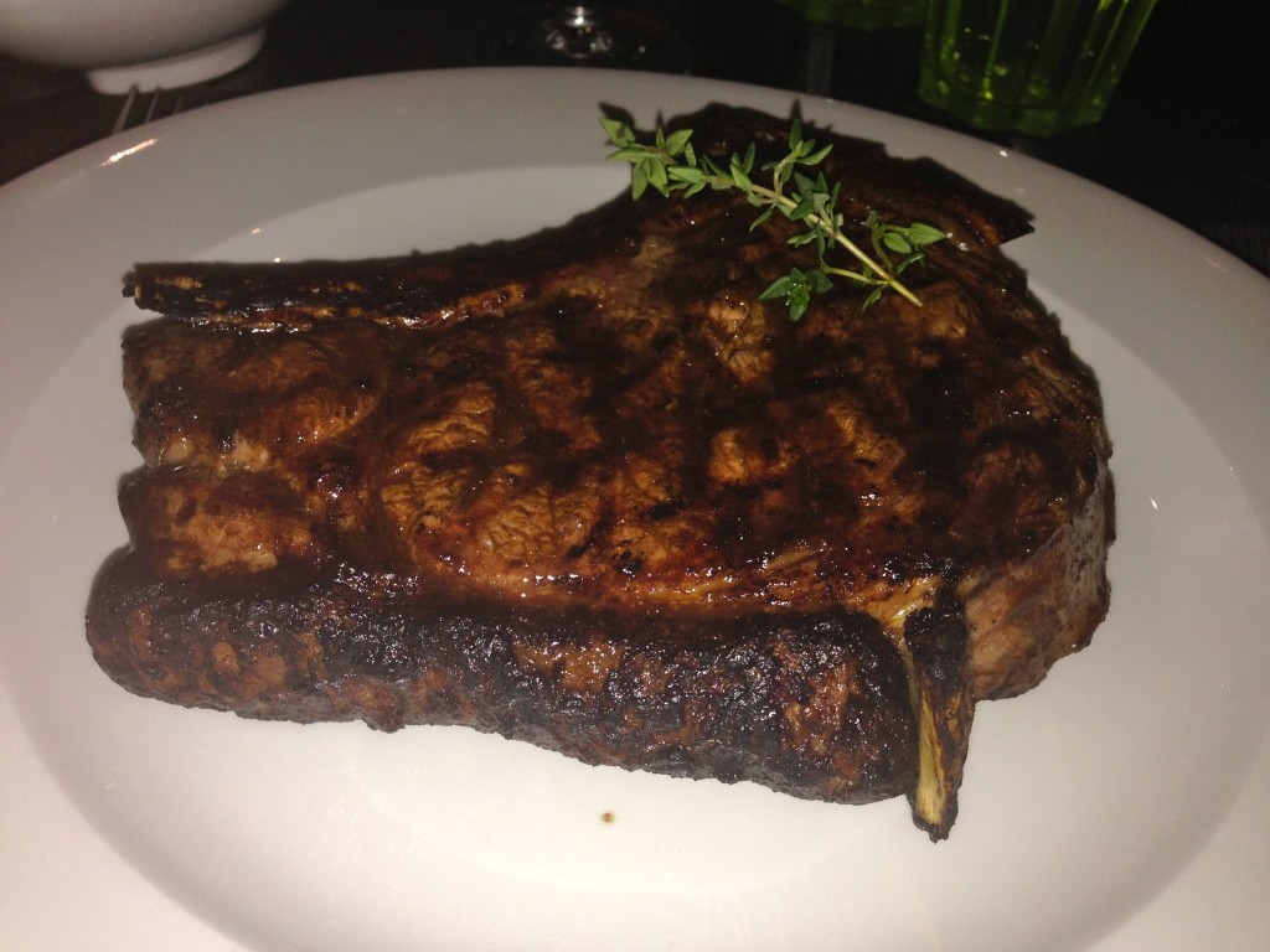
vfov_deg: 42.9
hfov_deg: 55.4
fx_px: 1211
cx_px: 635
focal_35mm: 33
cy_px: 476
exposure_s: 1/84
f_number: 2.4
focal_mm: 4.12
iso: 50
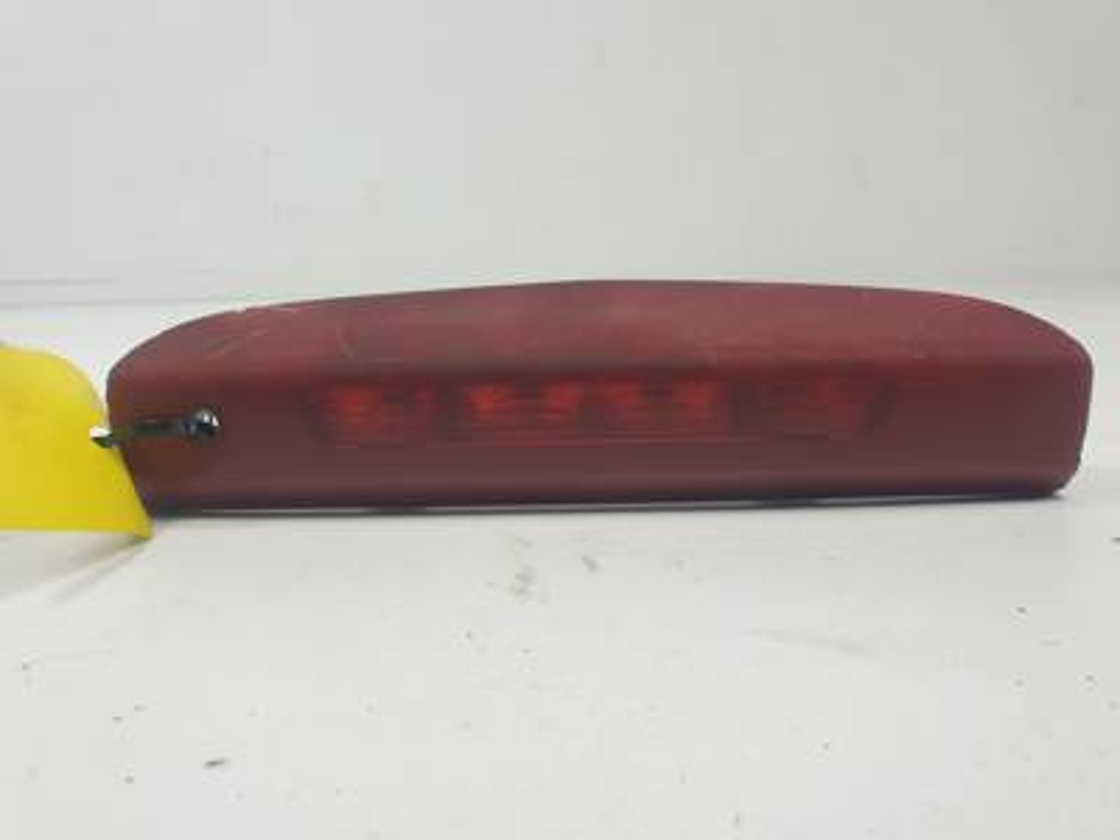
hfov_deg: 67.3
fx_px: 841
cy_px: 420
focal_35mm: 26
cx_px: 560
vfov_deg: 53.1
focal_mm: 4.3
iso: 50
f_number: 2.4
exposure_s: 1/221
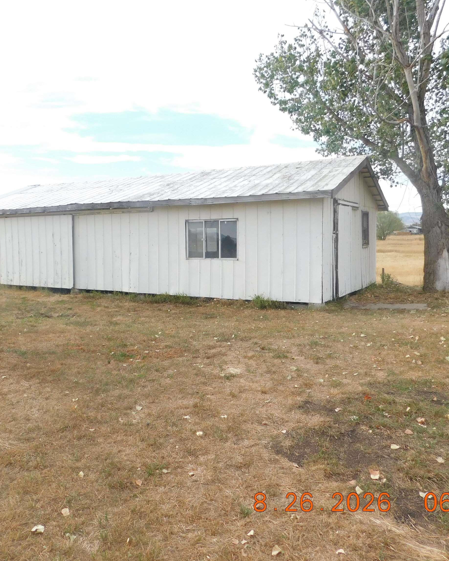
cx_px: 172
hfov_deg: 48.1
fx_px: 498
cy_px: 280
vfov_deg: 58.8
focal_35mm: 30
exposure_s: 1/500
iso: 125
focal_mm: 4
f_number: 3
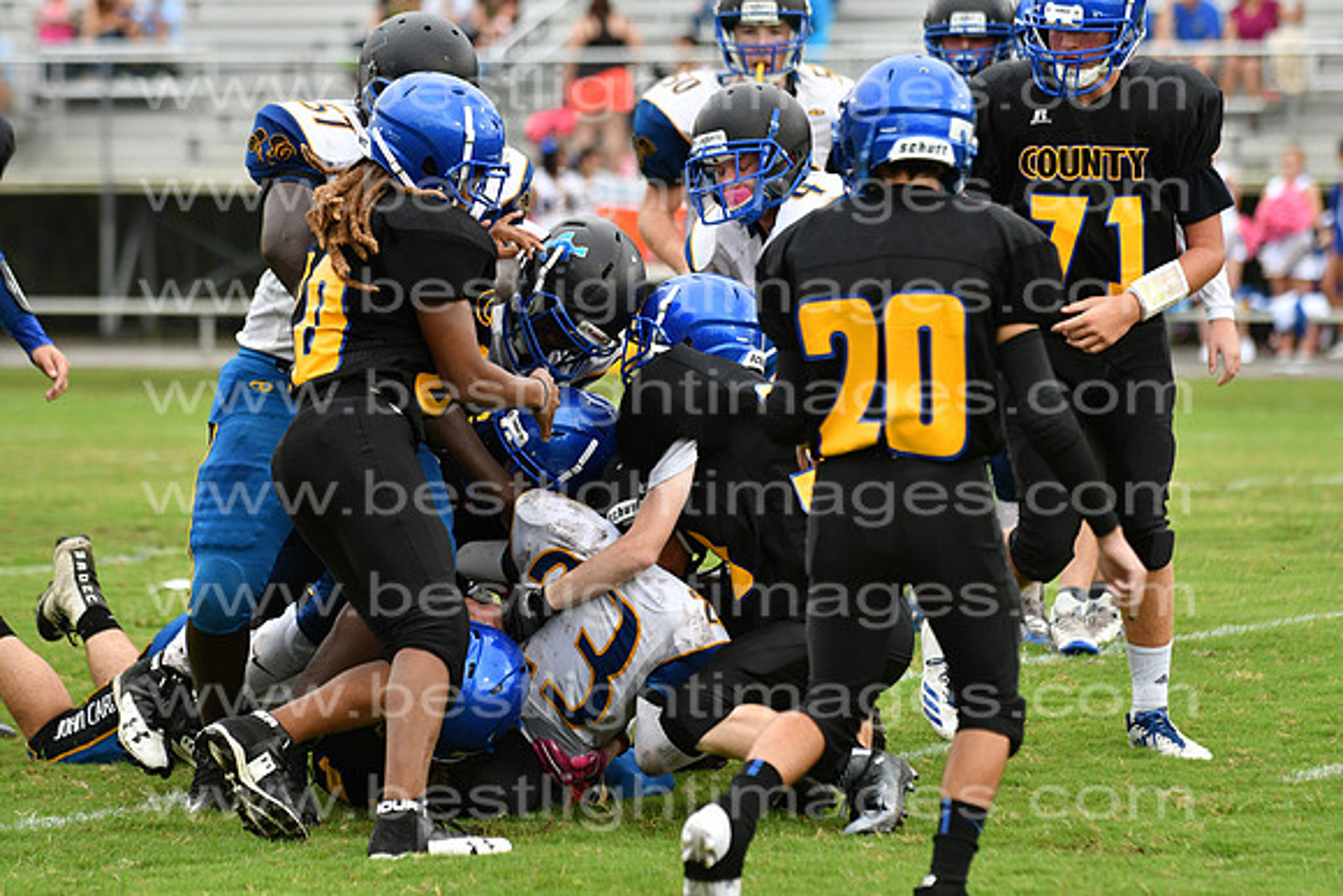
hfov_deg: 9.8
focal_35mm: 210
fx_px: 7836
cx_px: 672
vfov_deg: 6.5
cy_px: 448
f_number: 3.5
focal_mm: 140
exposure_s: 1/2000
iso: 800
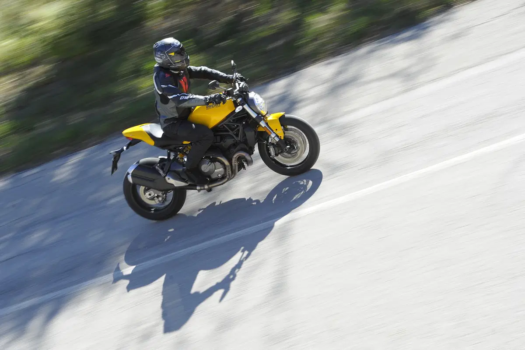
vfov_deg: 13.0
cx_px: 262
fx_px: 1531
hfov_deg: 19.5
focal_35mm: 105
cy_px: 175
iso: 200
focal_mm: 105
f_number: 10
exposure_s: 1/100
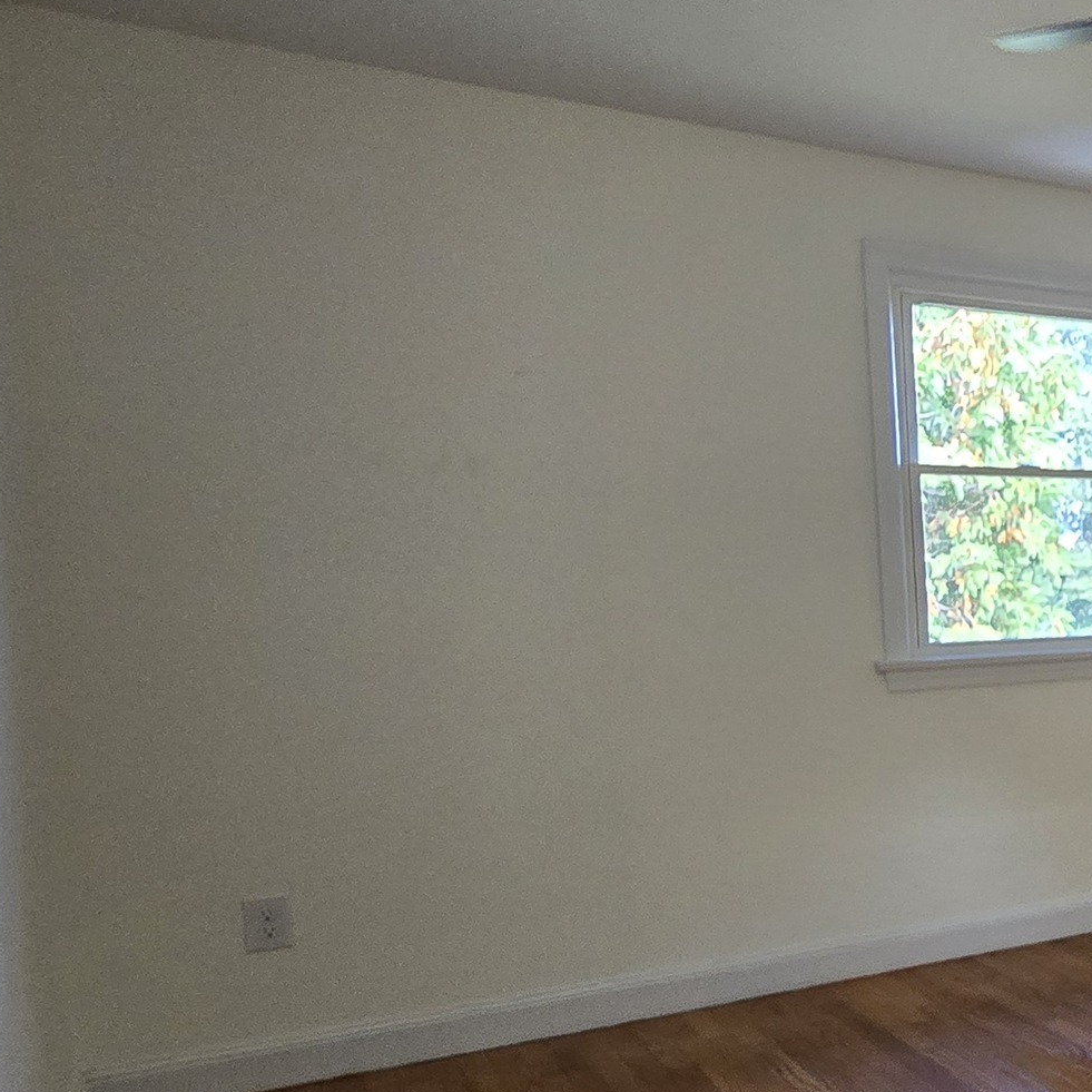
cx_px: 1604
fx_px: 1285
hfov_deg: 29.6
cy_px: 661
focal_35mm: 36
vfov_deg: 45.8
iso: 320
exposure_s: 1/60
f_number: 2.2
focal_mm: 2.2
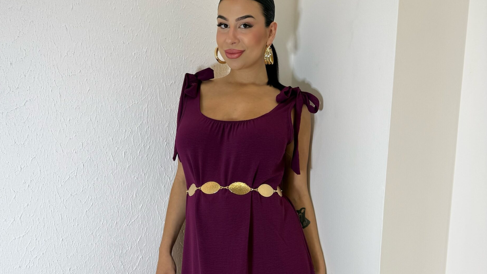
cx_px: 237
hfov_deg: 55.3
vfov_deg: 32.2
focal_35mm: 36
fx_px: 465
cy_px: 207
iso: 64
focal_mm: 6.76
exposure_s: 1/167
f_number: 1.78
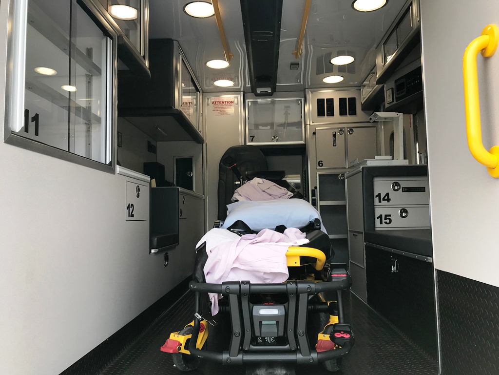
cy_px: 188
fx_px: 404
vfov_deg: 49.7
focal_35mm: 28
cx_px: 250
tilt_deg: +5.1
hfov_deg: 63.4
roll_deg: -0.1
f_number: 1.8
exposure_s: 1/406
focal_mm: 3.99
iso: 20
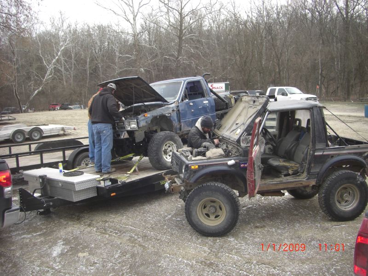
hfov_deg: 49.0
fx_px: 404
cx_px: 184
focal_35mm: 38
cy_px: 138
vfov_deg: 37.7
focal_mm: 6.3
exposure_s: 1/125
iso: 64
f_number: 3.4
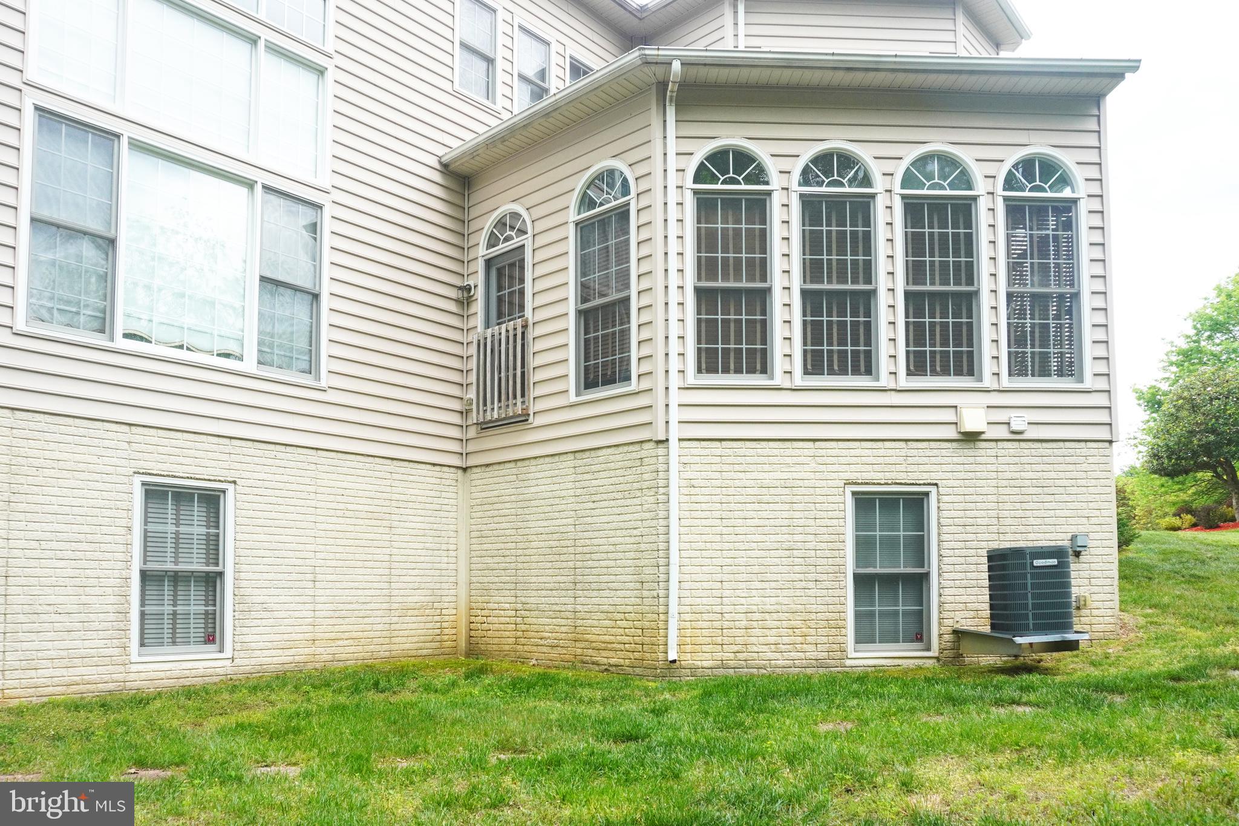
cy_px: 413
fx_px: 826
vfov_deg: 53.1
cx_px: 620
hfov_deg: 73.7
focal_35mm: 24
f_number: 7.1
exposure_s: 1/250
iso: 800
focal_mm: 16
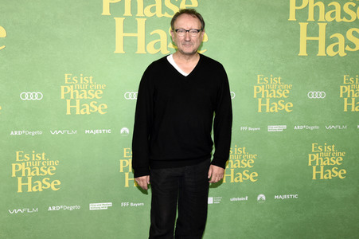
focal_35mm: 35
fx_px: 349
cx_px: 180
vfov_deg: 37.8
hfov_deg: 54.5
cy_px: 120
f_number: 6.3
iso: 500
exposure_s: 1/125
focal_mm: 35
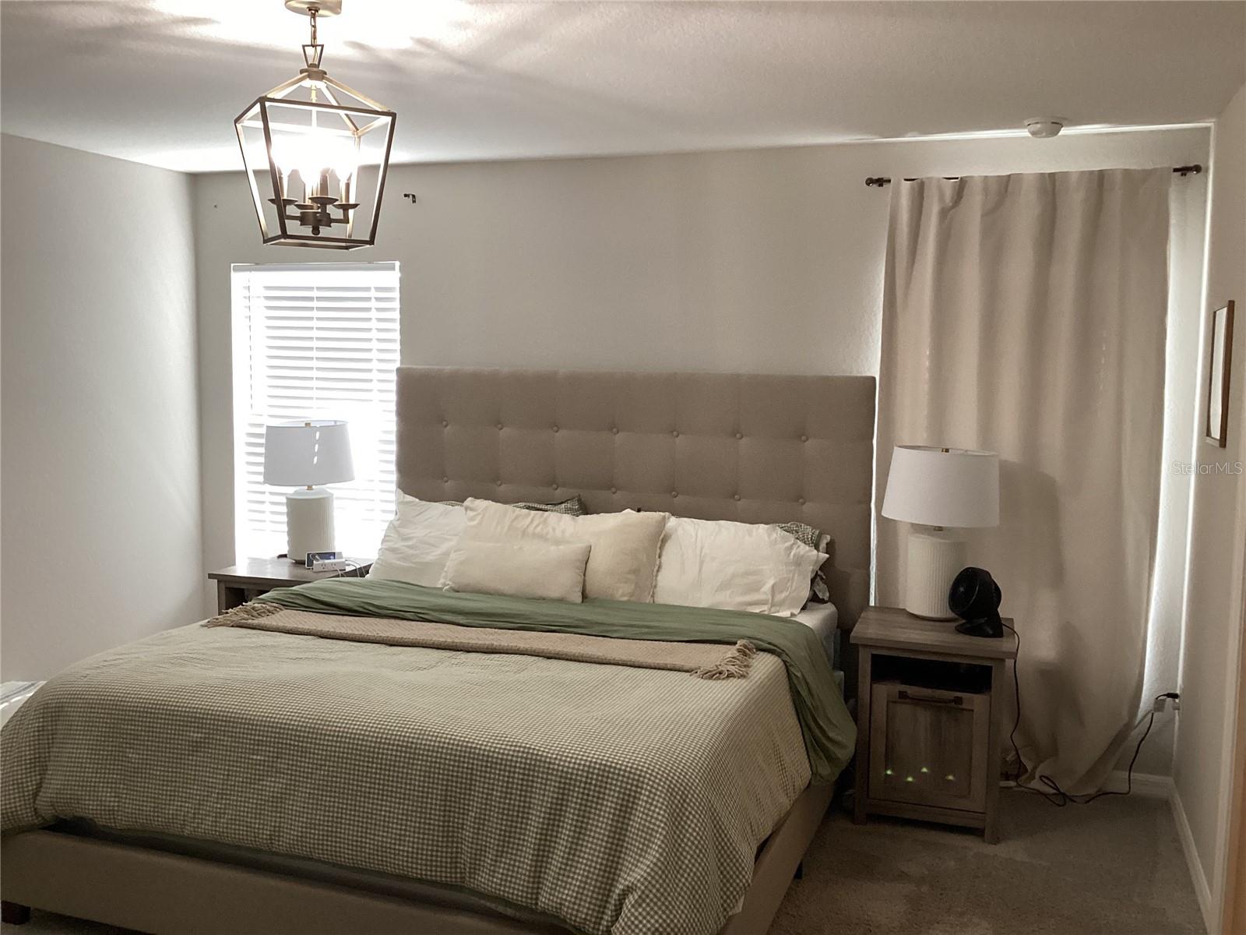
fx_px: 1116
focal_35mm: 31
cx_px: 623
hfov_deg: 58.4
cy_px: 468
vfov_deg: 45.4
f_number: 2.4
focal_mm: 3.3
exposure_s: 1/60
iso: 125
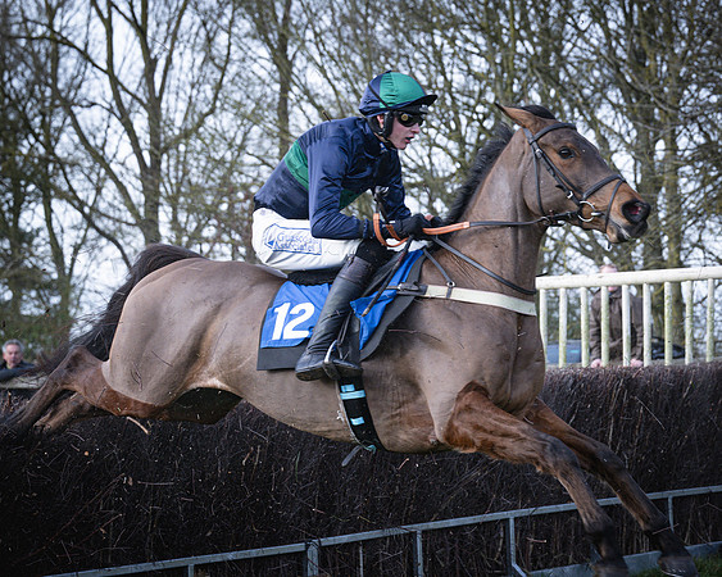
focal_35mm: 118
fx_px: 2527
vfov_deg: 13.0
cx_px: 405
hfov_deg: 16.3
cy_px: 288
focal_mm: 70
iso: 400
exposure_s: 1/1000
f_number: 4
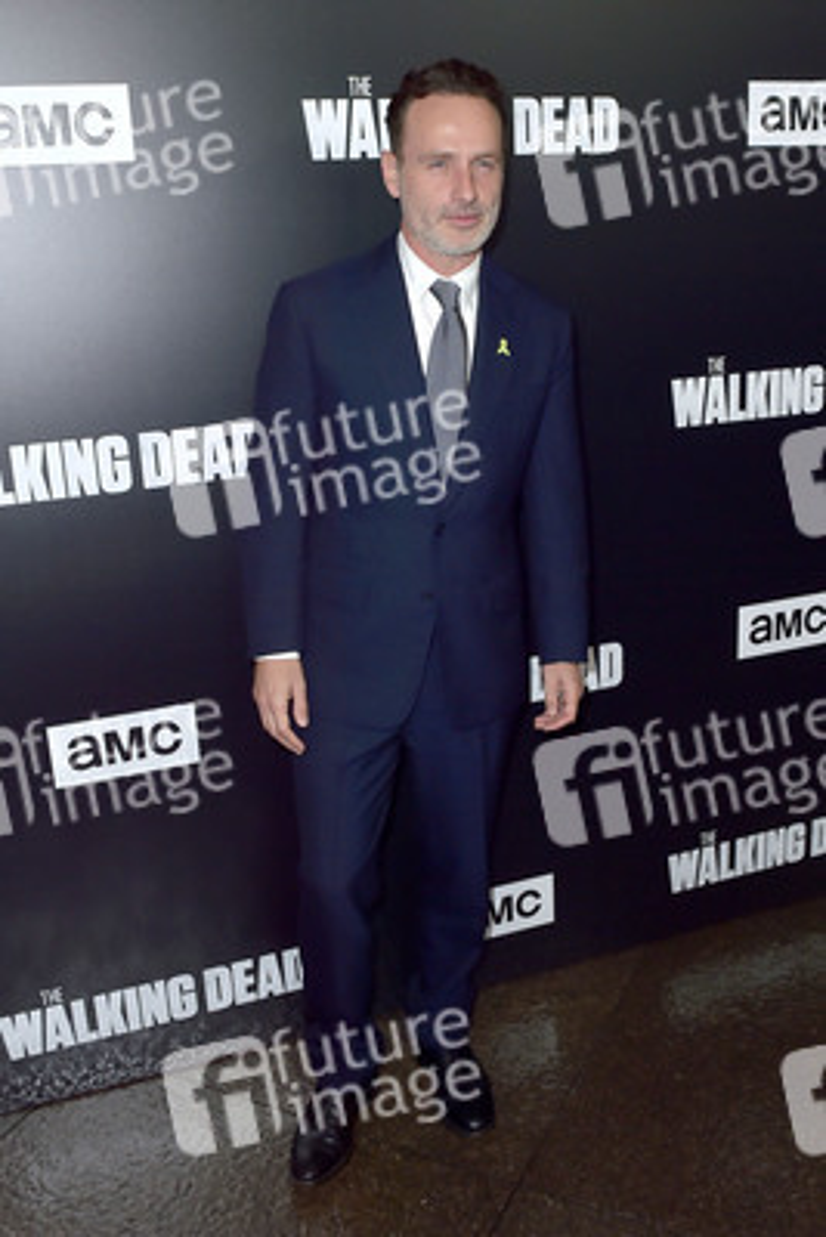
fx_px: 825
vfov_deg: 73.7
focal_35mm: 24
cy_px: 618
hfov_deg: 53.2
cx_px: 413
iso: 400
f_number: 5.6
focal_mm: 24
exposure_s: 1/200
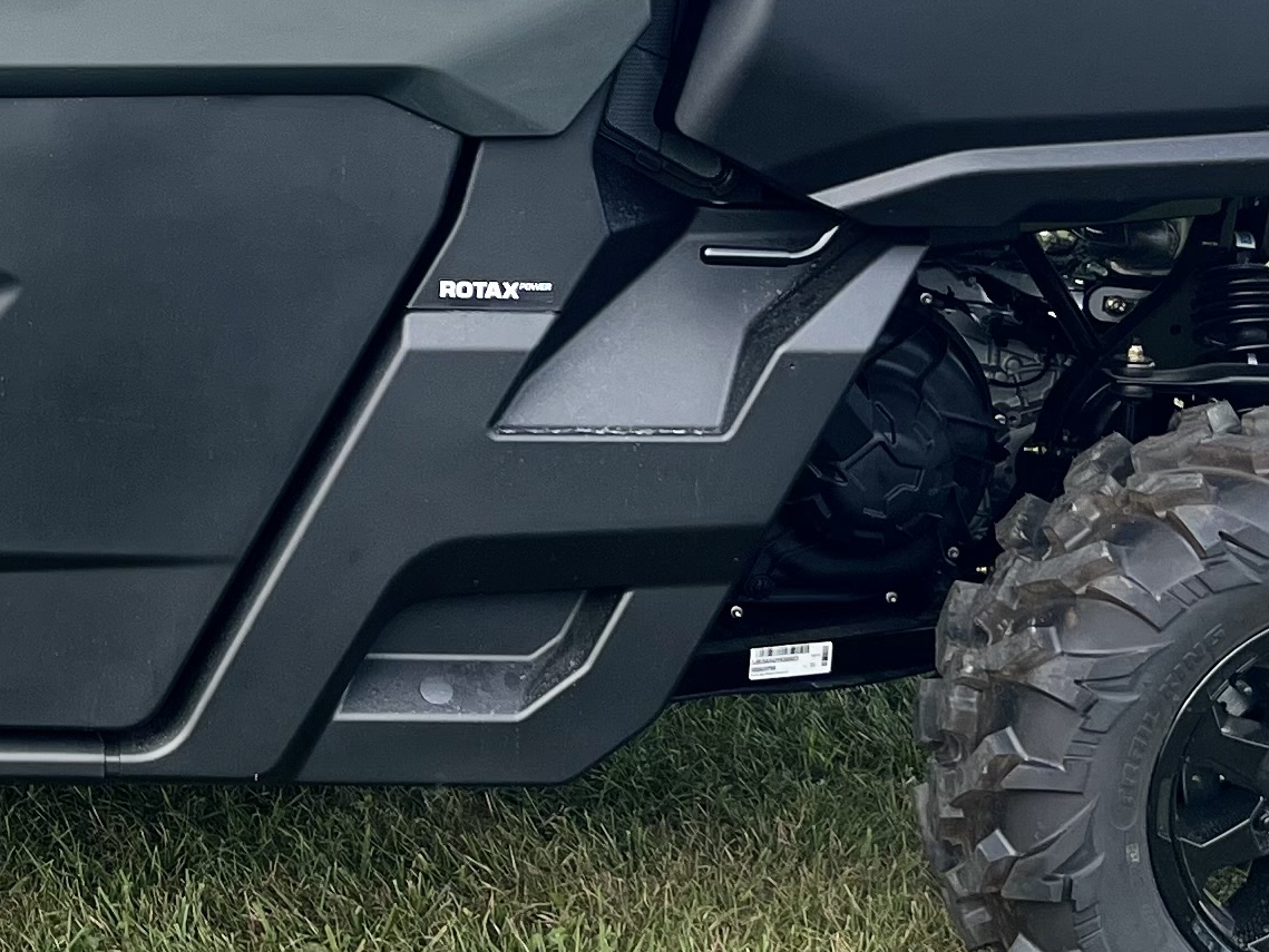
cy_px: 14
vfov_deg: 15.8
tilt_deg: -9.6
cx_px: -185
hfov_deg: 20.2
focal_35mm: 92
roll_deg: -0.6
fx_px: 3374
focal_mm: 5.7
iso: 50
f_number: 1.5
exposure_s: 1/723
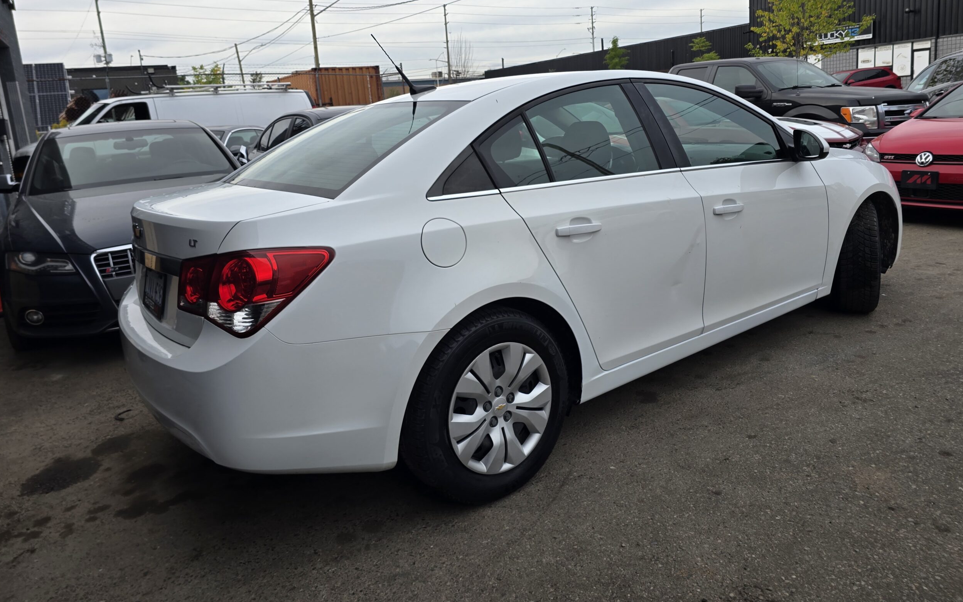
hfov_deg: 72.5
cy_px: 235
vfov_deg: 48.9
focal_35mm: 25
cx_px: 491
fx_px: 656
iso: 12
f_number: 1.7
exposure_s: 1/407
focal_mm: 6.3
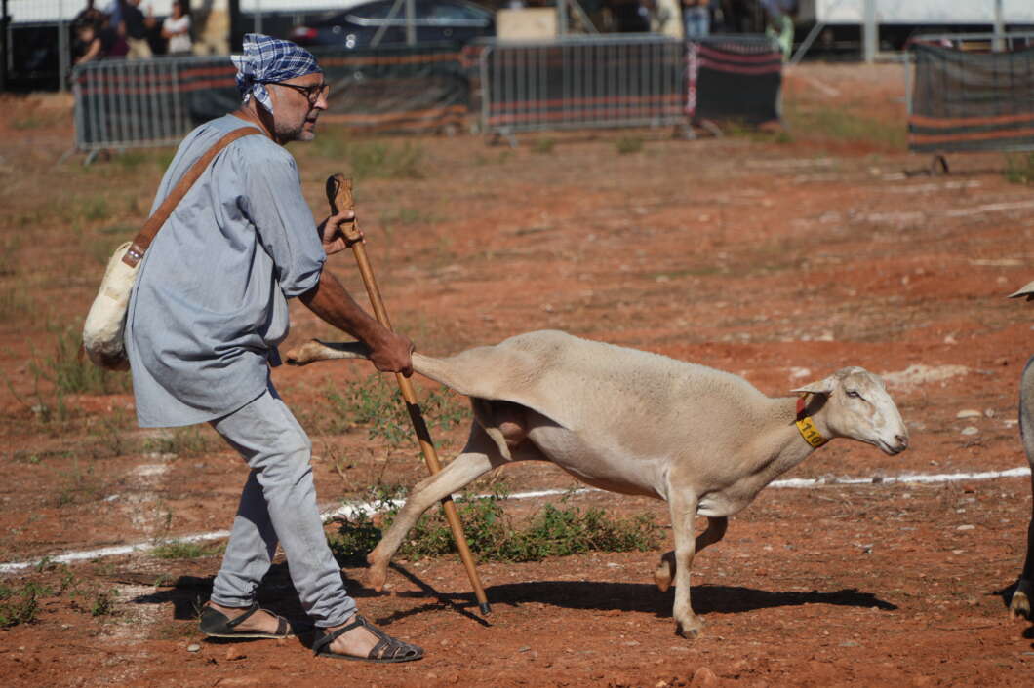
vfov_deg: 8.7
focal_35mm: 158
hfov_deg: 13.0
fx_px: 4522
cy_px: 344
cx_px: 517
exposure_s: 1/800
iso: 50
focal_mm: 105
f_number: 4
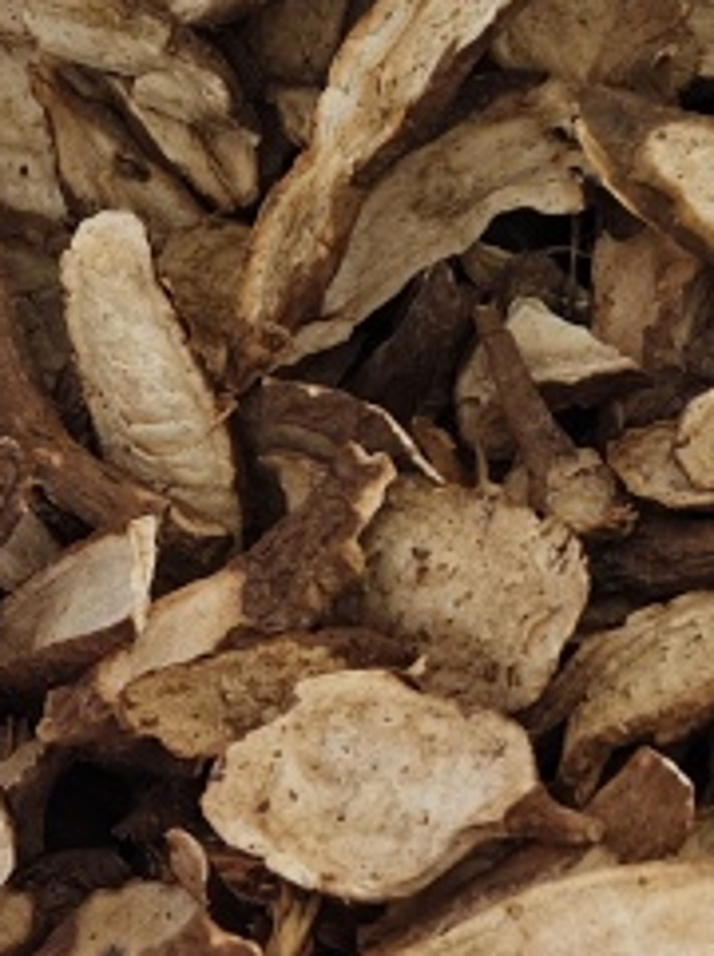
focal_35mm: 102
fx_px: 2813
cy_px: 1010
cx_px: -115
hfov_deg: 14.1
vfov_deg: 18.7
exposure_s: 1/50
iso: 347
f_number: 1.88
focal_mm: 5.56
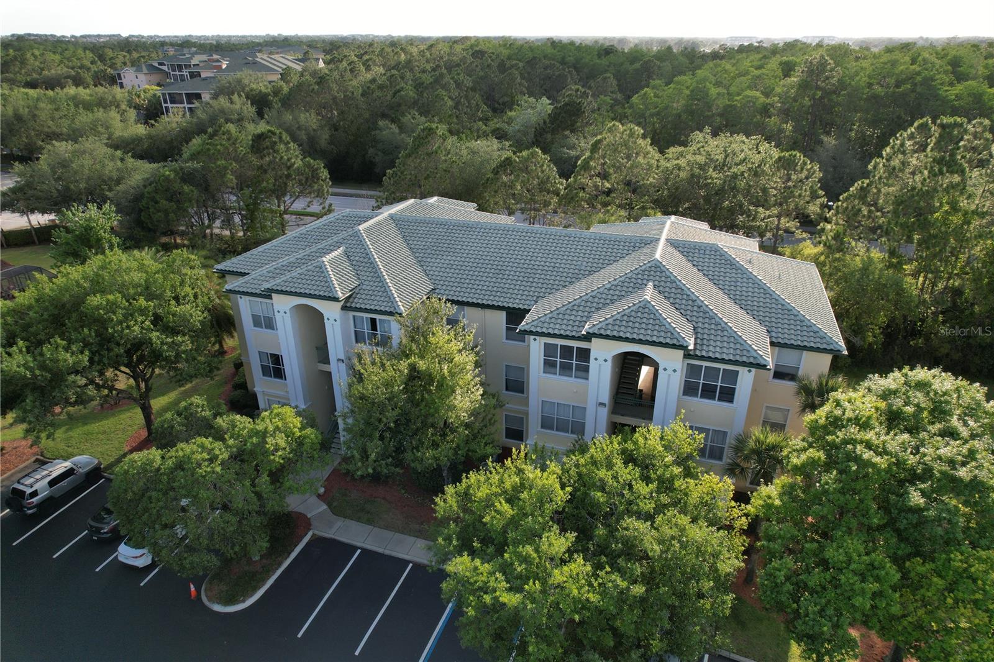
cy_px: 331
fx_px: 607
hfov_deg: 78.6
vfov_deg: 57.2
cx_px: 497
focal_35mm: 22
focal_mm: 8.38
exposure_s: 1/725
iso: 100
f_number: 2.8
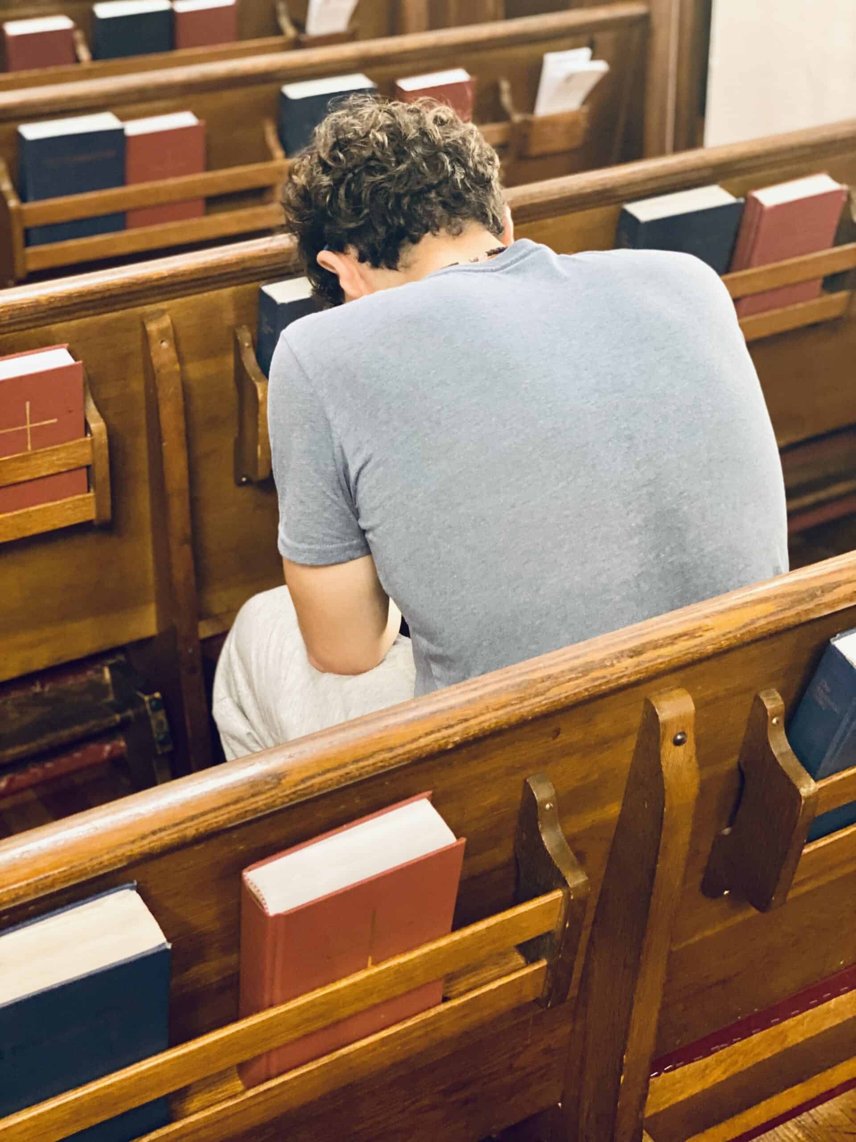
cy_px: 571
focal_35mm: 52
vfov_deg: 36.8
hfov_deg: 28.0
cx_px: 428
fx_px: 1715
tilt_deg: -27.2
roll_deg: +0.9
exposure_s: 1/20
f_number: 2
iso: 400
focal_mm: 6
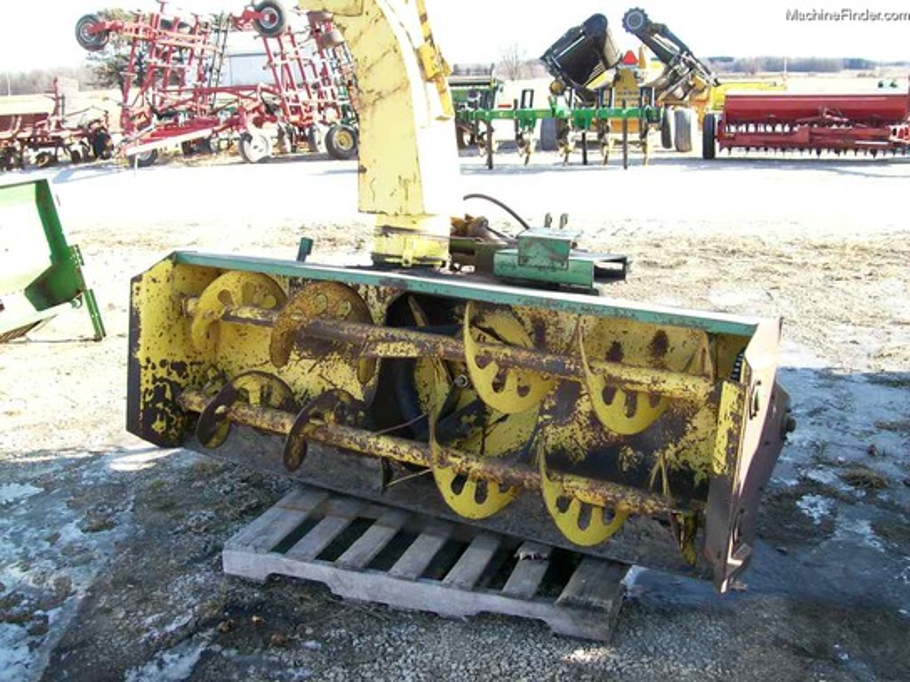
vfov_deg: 39.7
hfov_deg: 51.4
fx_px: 946
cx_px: 455
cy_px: 341
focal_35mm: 36
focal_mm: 6
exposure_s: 1/243
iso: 80
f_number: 2.7
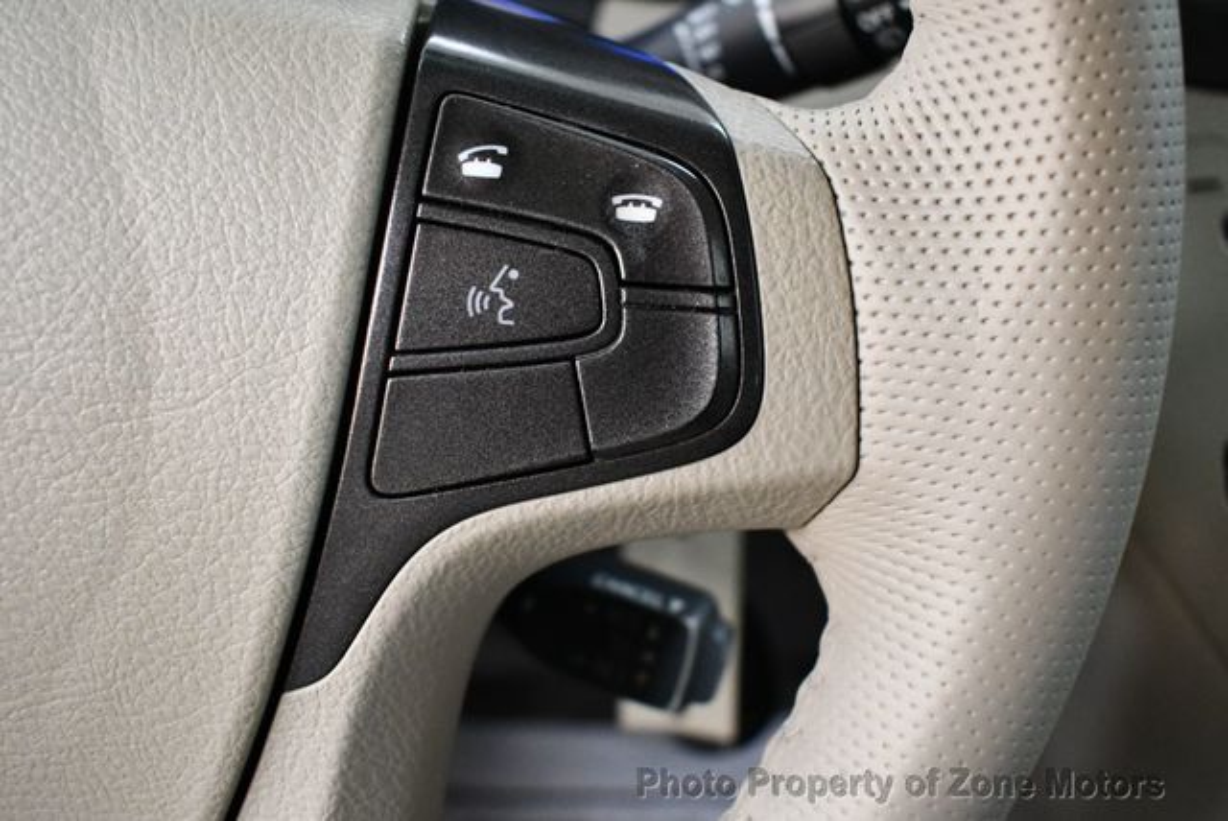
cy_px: 410
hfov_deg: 53.1
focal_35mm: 36
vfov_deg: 36.9
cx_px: 614
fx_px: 1229
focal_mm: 18
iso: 2500
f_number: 3.5
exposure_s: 1/125
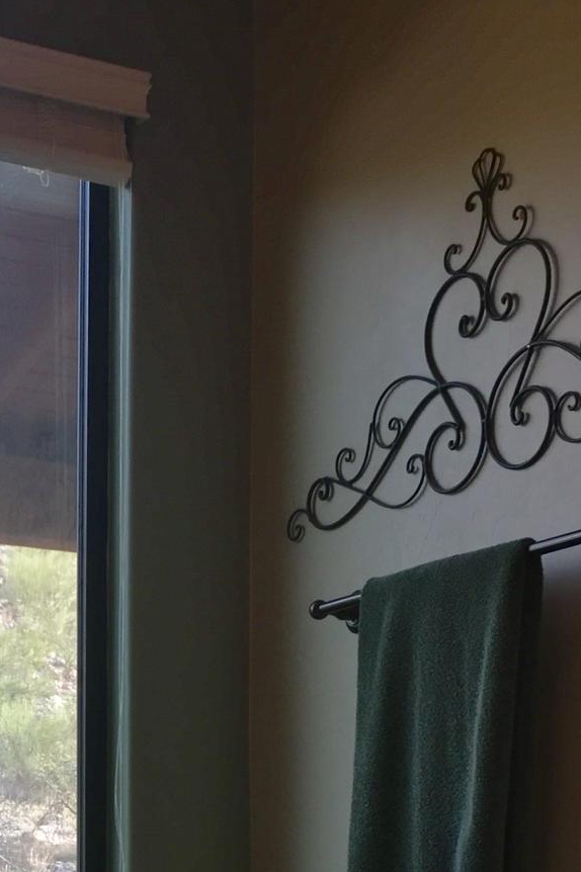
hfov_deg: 18.7
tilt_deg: +0.2
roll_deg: +0.8
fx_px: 1696
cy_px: 917
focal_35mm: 70
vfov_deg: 26.9
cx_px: -45
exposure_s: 1/144
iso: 32
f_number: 2.2
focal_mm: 4.15
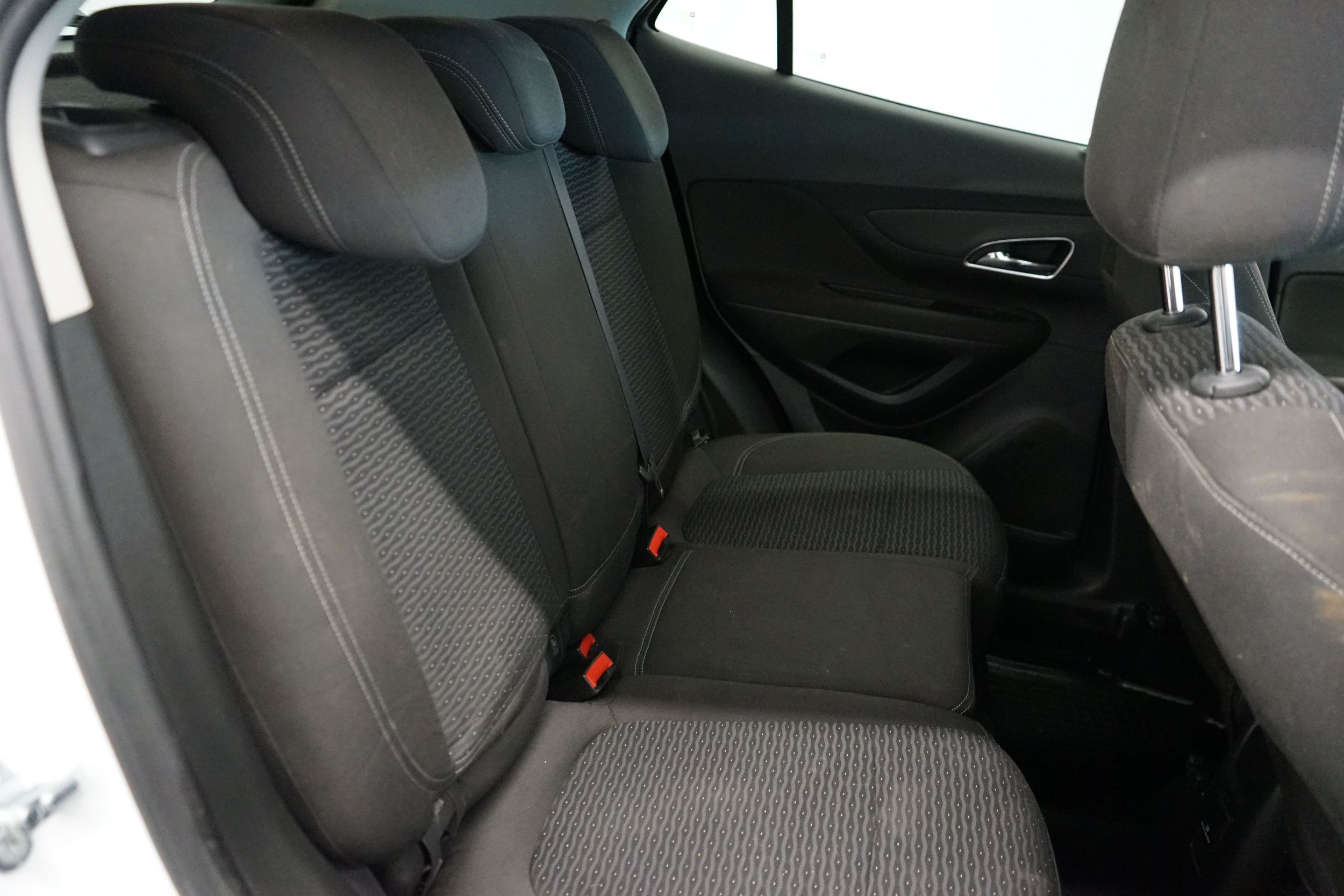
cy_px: 448
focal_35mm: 28
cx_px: 672
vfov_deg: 46.4
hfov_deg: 65.5
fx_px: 1045
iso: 6400
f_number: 3.5
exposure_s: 1/80
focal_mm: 28
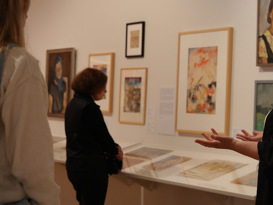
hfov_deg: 24.4
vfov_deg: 18.4
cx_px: 166
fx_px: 631
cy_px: 85
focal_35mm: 80
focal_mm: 57
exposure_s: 1/160
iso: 6400
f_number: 4
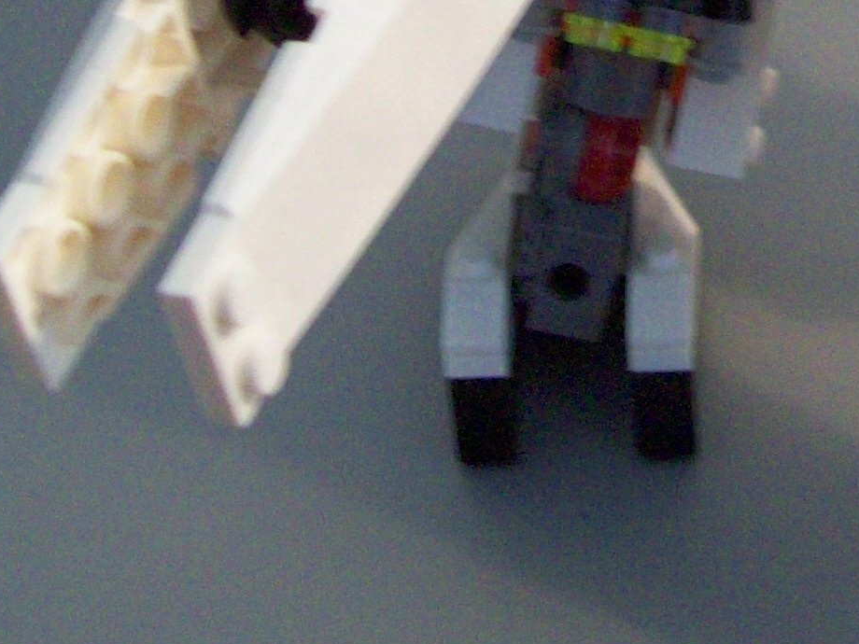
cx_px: 795
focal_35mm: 129
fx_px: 3201
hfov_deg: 15.1
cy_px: -392
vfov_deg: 11.0
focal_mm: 6
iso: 160
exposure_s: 1/16.3
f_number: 2.7
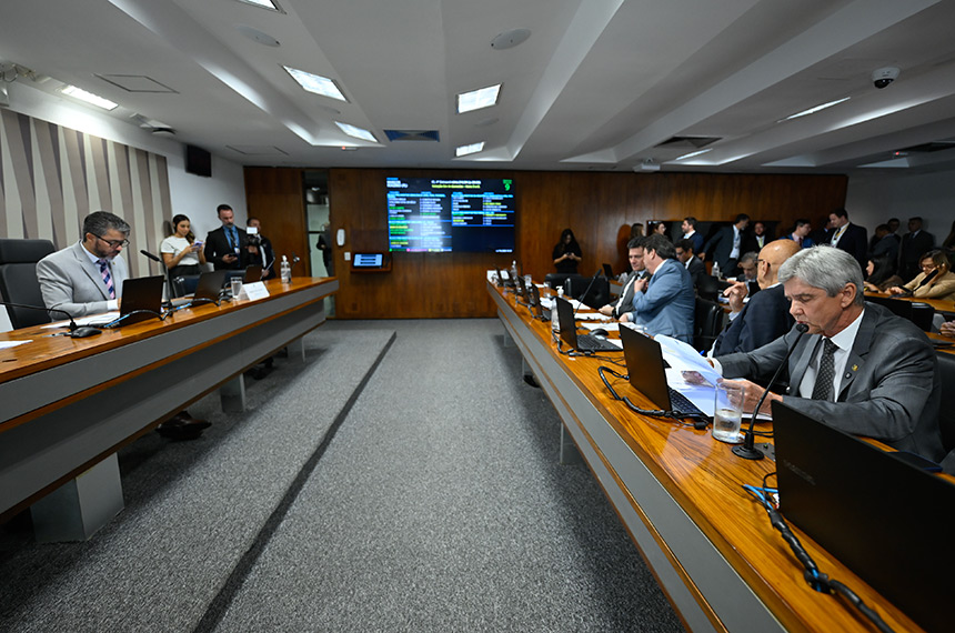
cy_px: 316
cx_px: 478
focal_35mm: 16
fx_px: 424
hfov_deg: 96.8
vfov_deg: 73.5
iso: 1600
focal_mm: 16
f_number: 2.8
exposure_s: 1/160
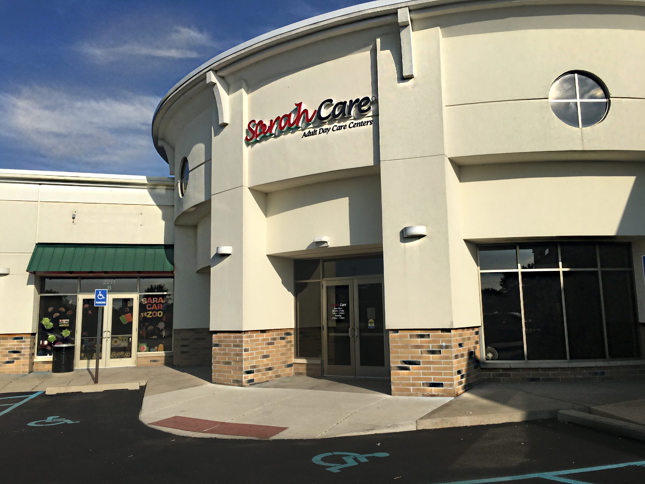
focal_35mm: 29
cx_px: 322
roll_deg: +0.6
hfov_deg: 61.7
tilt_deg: +8.5
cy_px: 242
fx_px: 540
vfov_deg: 48.2
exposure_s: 1/3344
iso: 25
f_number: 2.2
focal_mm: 4.15
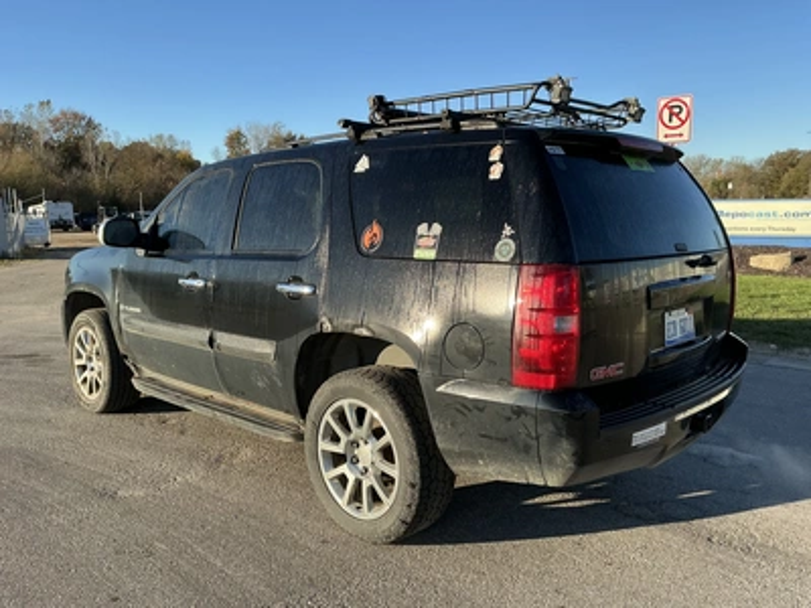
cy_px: 304
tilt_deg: -6.9
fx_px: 656
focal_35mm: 28
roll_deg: +0.2
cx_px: 406
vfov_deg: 49.7
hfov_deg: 63.4
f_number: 1.8
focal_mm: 3
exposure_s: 1/759
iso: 25
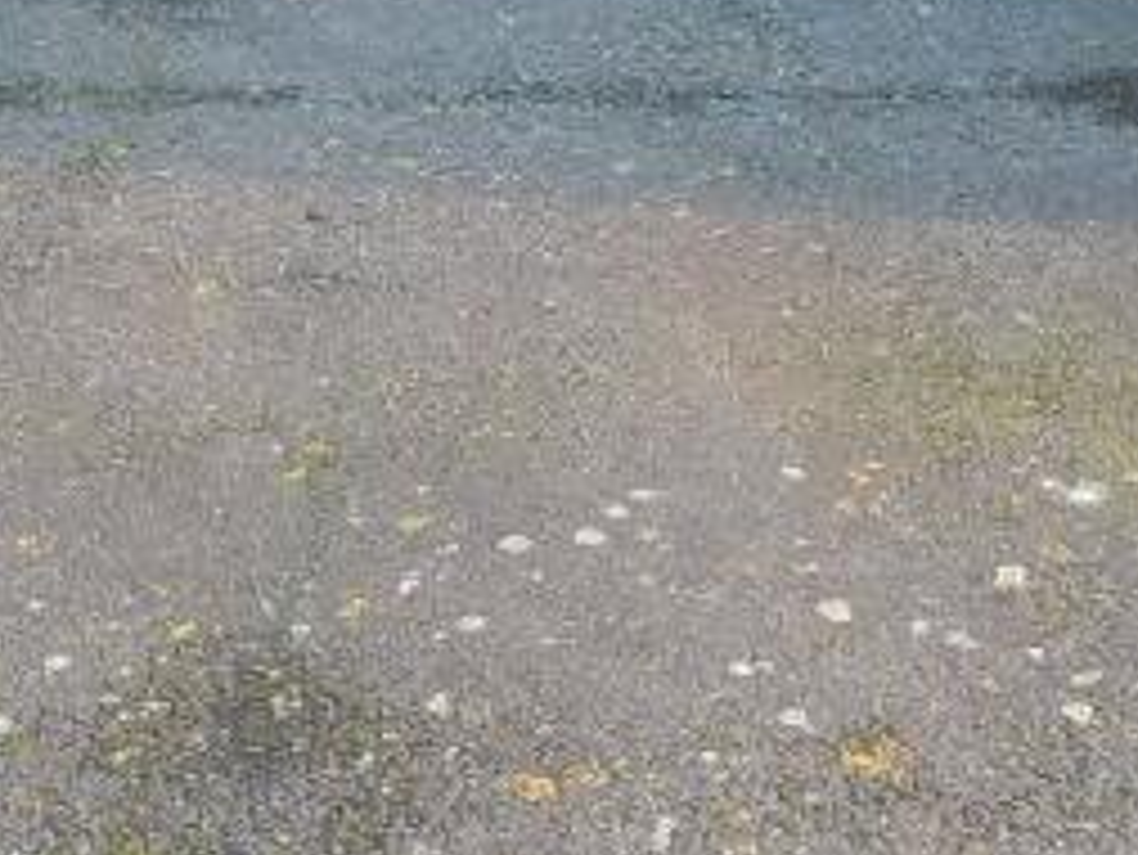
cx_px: 490
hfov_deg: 21.1
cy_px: 148
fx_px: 3059
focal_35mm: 93
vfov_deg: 15.8
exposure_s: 1/30
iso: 125
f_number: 3
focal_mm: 4
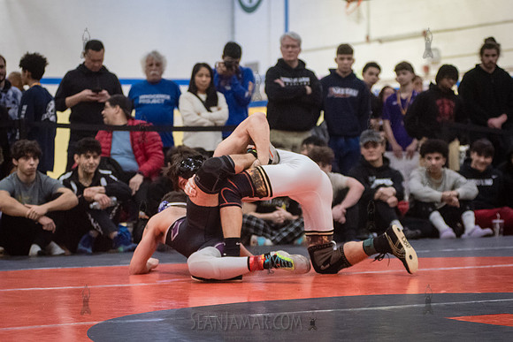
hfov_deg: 18.8
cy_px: 204
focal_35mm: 109
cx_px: 237
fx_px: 1552
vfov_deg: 12.6
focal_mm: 80
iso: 8000
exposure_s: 1/500
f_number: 3.2
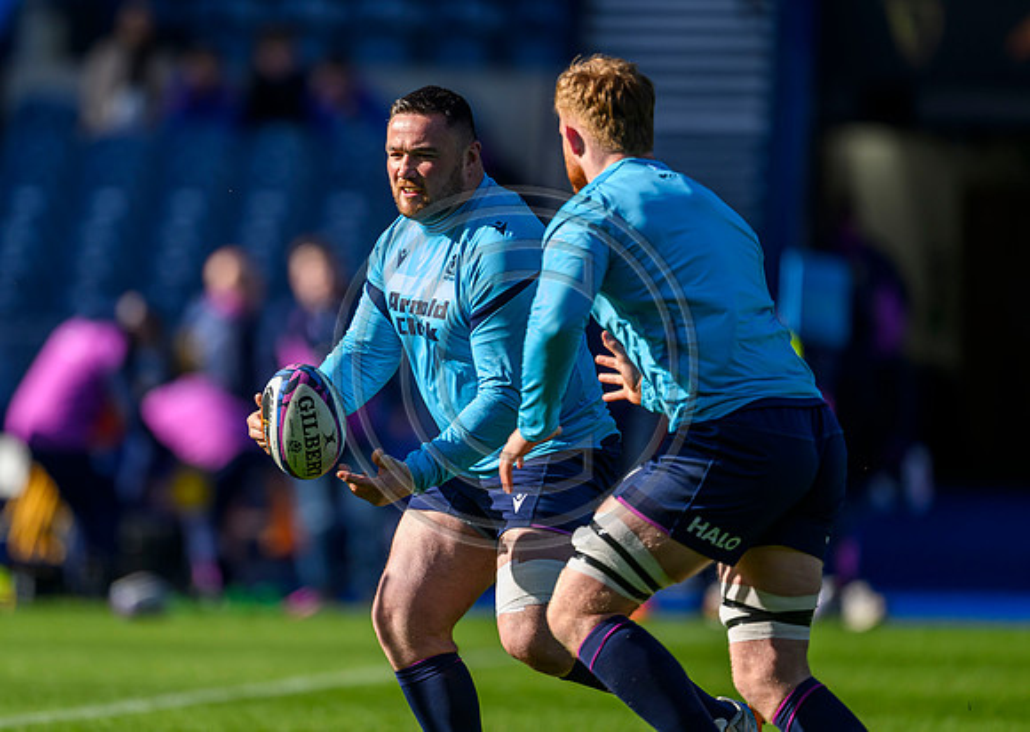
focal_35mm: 618
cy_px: 345
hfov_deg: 3.3
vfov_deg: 2.3
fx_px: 18059
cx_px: 450
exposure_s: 1/2000
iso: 500
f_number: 4
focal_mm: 560
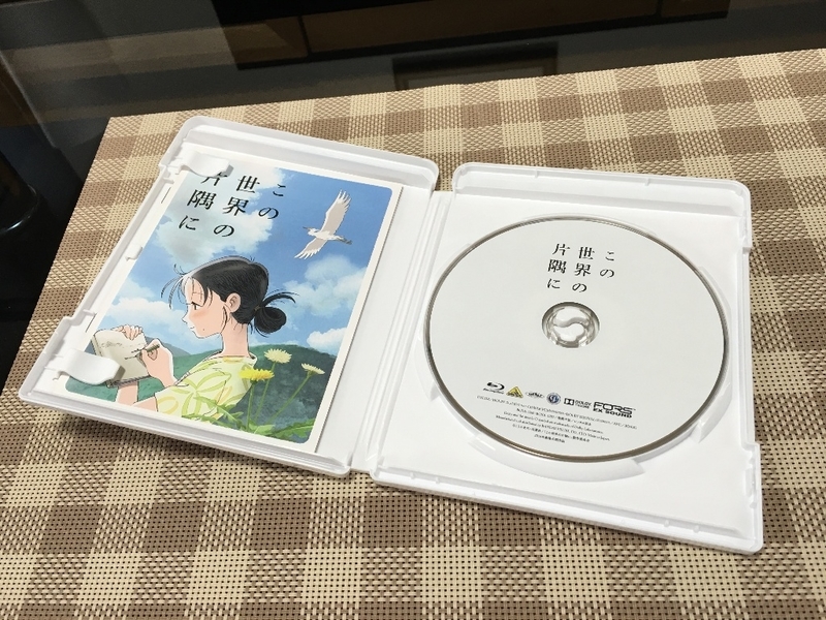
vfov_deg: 48.2
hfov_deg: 61.7
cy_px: 310
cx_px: 413
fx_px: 692
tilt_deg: -54.5
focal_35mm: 29
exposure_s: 1/30
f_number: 2.2
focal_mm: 4.15
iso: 25
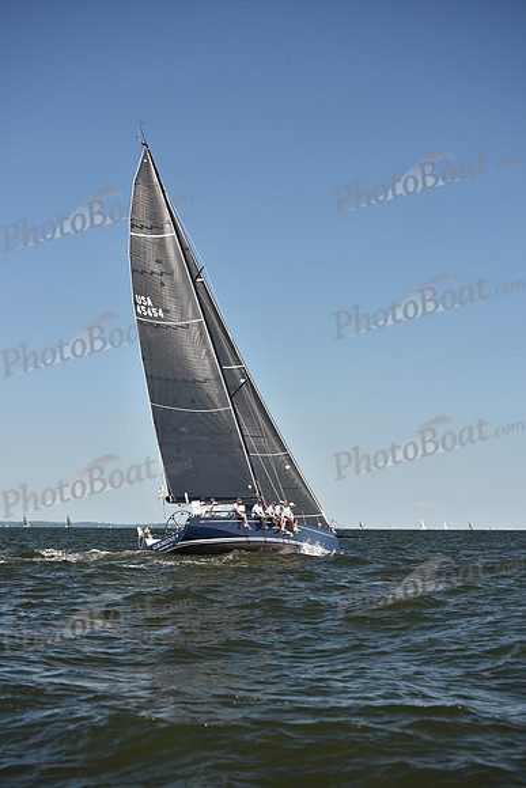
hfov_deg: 17.5
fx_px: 1708
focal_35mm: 78
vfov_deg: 26.0
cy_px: 394
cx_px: 263
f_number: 4
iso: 250
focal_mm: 78
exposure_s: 1/800
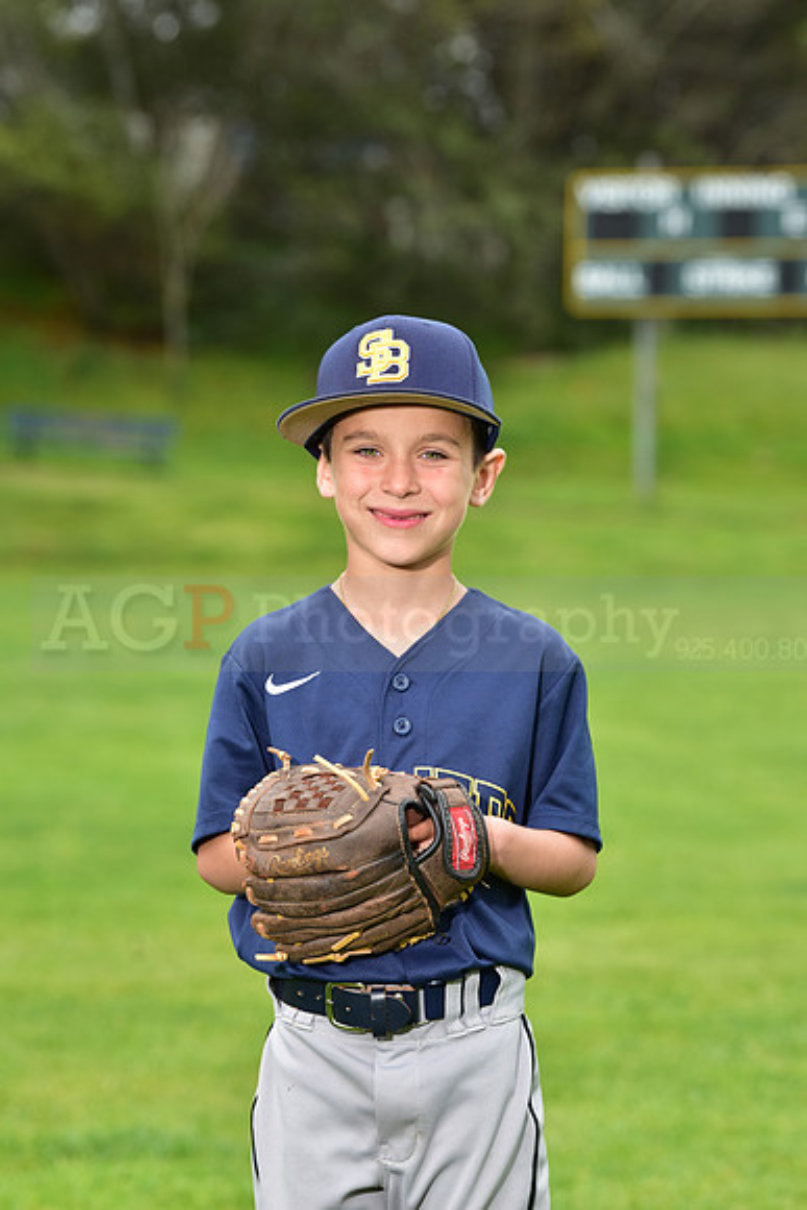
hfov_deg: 9.2
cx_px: 404
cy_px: 605
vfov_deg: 13.7
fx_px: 5040
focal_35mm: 150
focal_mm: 150
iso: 400
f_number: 6.3
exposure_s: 1/250
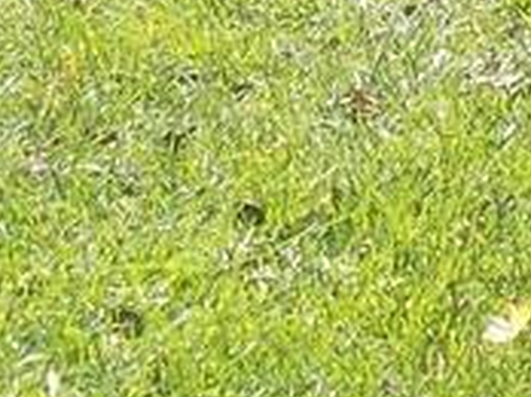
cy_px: -486
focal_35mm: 295
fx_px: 4519
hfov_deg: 6.7
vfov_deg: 4.9
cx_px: -101
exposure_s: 1/200
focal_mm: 9
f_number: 4.5
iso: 80
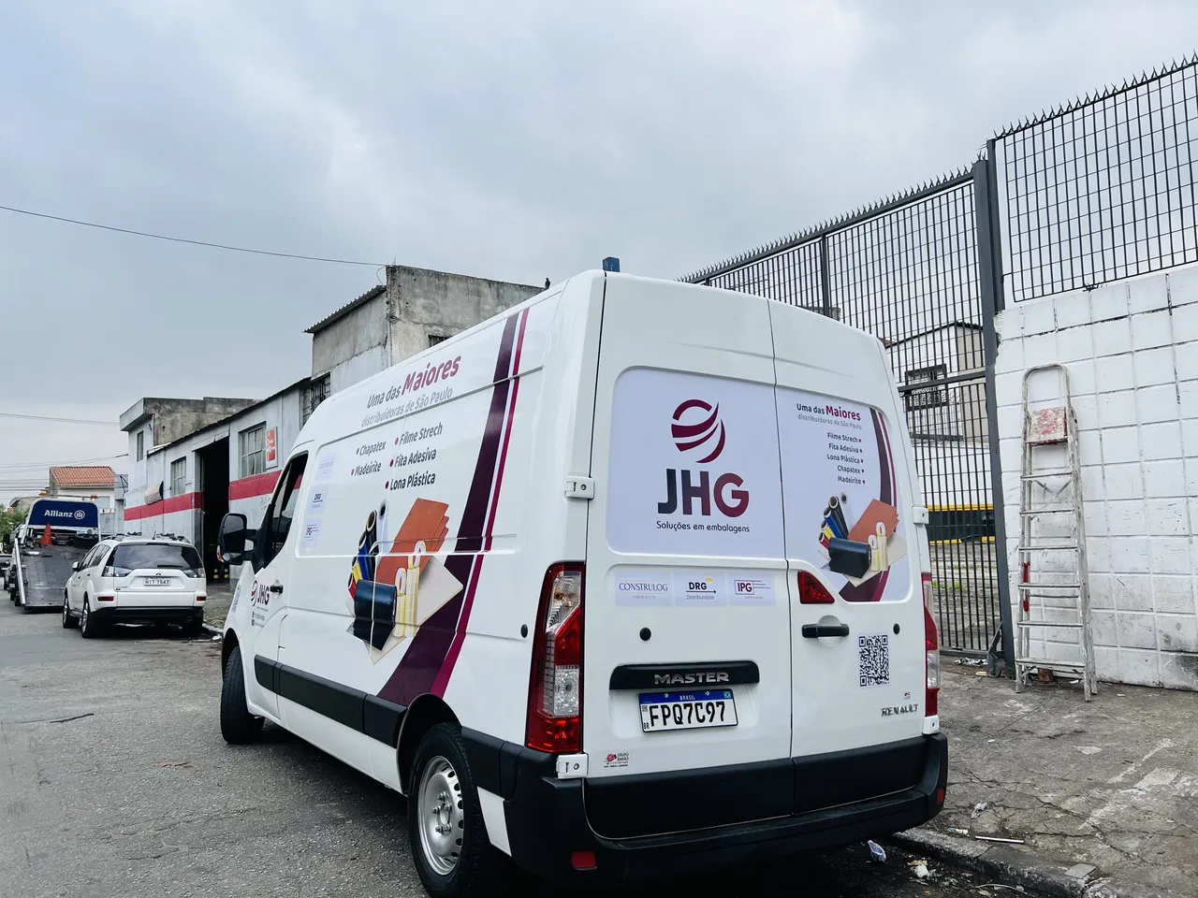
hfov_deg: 67.3
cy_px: 449
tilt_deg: +7.0
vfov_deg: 53.1
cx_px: 599
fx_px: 900
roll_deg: +3.2
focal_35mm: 26
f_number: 1.5
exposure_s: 1/1575
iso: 50
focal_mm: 5.7
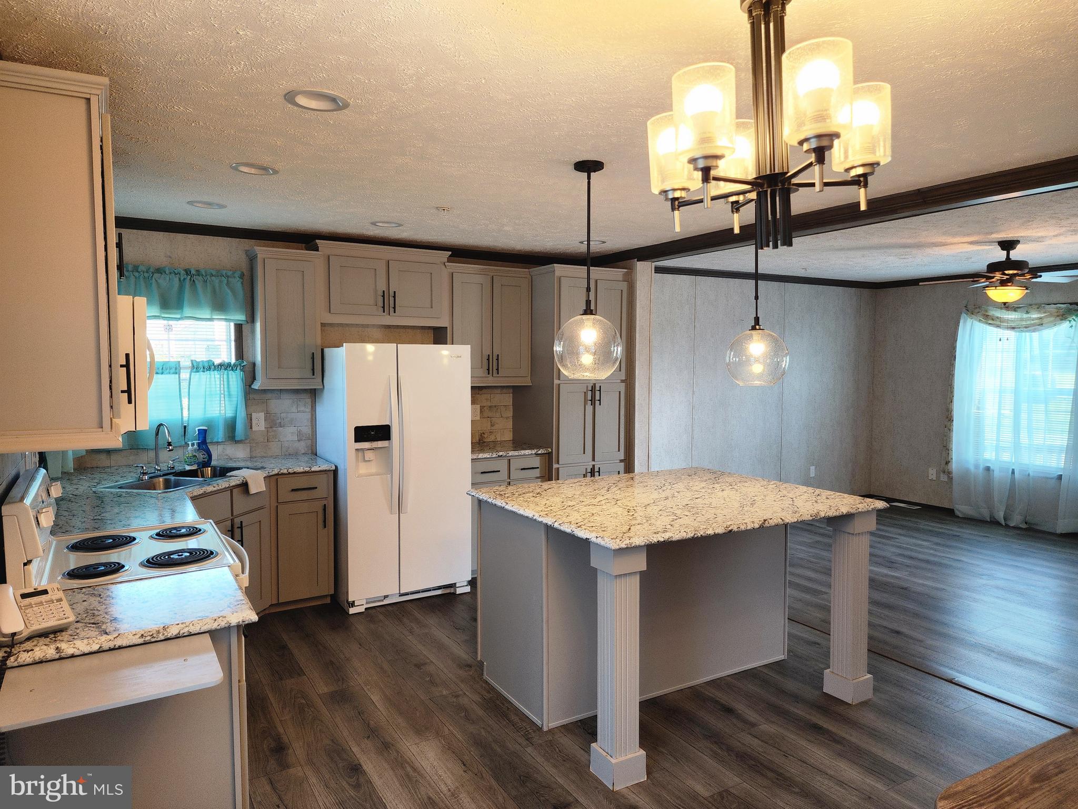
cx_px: 539
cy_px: 404
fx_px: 716
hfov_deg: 73.9
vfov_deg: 58.9
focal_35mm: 23
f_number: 1.8
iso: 125
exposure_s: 1/120
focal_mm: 6.4
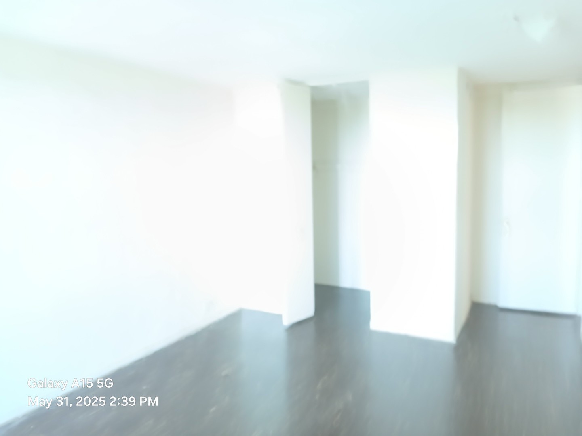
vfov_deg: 53.1
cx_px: 291
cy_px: 218
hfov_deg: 67.3
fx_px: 437
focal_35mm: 26
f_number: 1.8
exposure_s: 1/20
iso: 400
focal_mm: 3.98
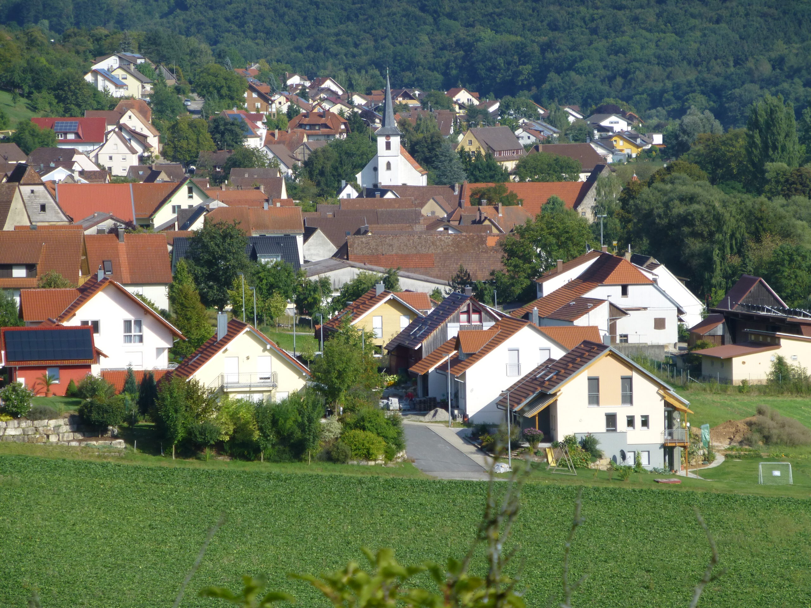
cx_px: 406
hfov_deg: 8.6
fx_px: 5412
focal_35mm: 231
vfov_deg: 6.4
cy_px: 304
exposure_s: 1/400
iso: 100
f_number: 5.6
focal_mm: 41.3
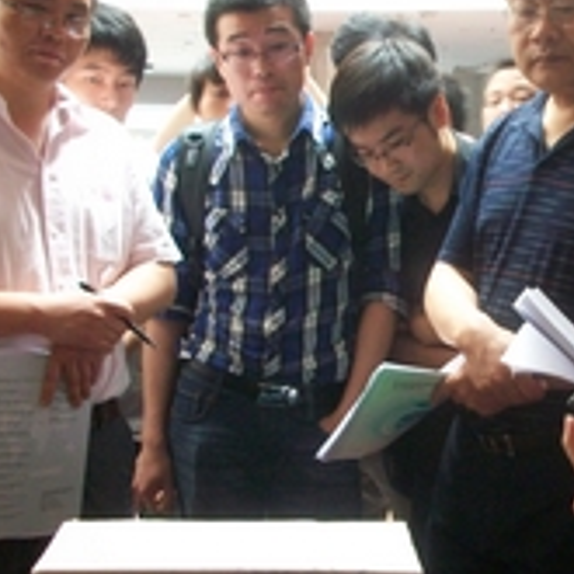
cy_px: 339
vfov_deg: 24.0
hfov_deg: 23.1
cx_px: 557
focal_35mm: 72
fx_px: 1351
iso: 160
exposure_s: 1/20
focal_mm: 5.7
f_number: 2.8
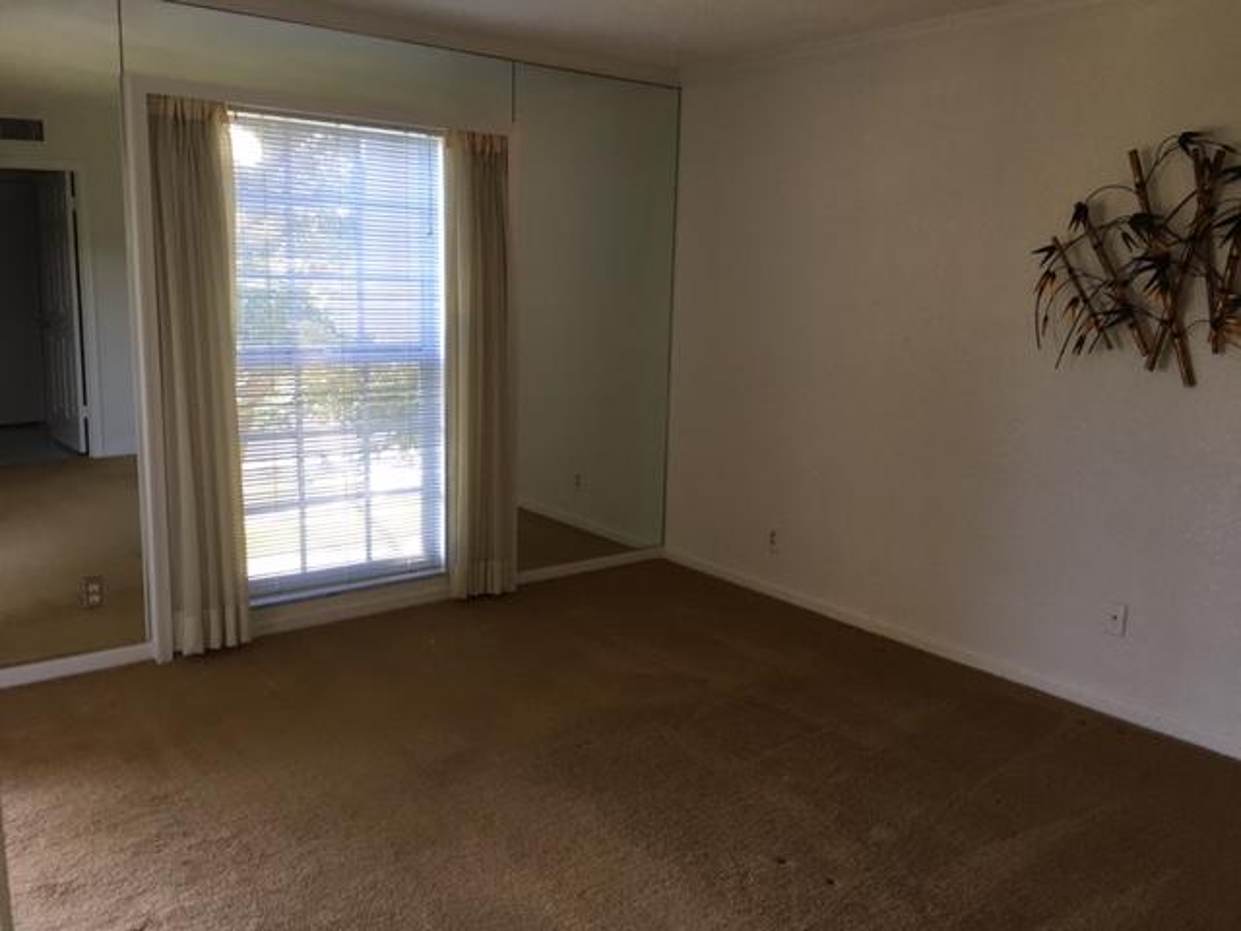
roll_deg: -1.5
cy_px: 466
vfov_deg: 48.2
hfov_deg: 61.7
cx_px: 620
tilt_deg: -9.9
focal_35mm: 29
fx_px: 1040
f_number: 2.2
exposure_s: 1/30
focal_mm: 4.15
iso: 80
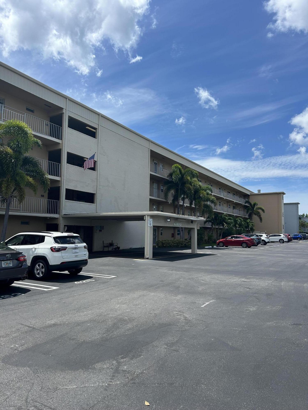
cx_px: 154
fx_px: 308
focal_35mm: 26
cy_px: 205
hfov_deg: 53.1
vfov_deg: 67.3
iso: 50
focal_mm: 5.7
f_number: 1.5
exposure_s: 1/5319
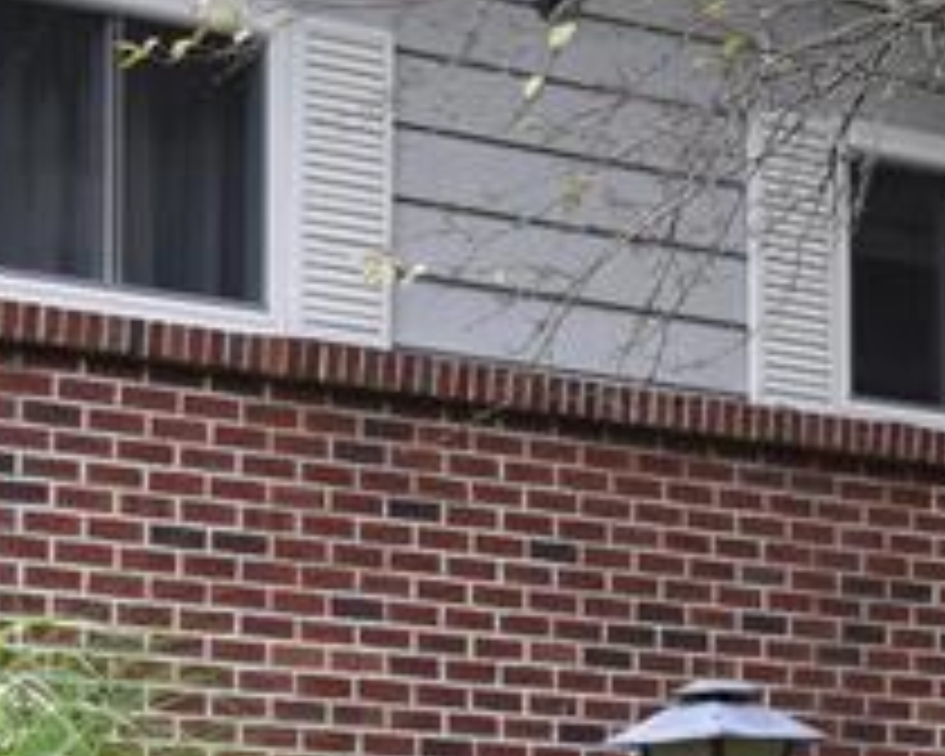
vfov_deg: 7.1
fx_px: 6097
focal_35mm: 218
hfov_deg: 8.8
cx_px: 864
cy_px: 220
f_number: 5.6
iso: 400
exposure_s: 1/125
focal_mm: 30
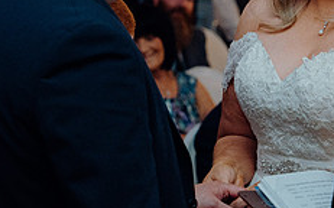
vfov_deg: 8.0
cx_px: 205
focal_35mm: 164
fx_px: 1492
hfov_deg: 12.8
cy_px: 44
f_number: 3.5
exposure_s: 1/160
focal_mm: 64
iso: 2500
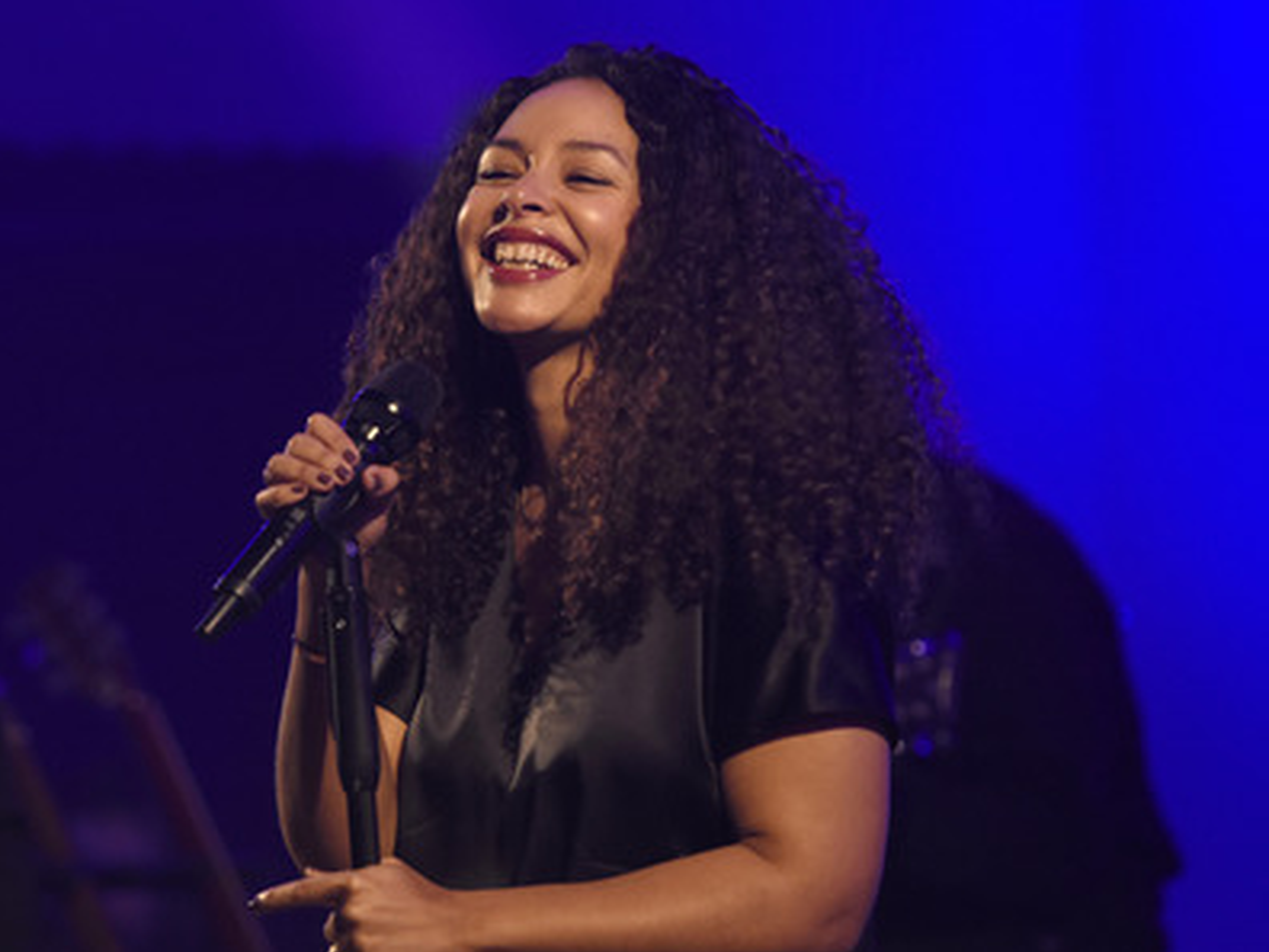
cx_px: 582
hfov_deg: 7.1
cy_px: 478
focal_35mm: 279
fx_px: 10228
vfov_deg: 5.3
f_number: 2.8
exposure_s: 1/200
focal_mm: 170
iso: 1600
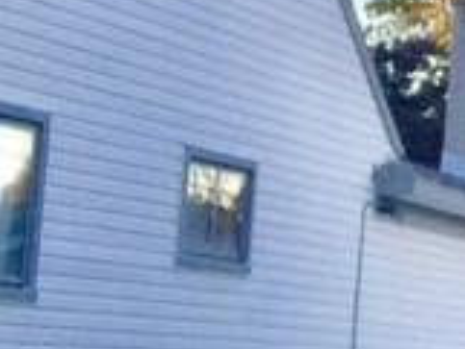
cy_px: 3
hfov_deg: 8.8
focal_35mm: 184
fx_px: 2474
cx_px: 1383
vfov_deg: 8.0
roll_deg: -1.1
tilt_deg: +11.7
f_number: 2.2
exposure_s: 1/205
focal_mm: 4.15
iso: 32
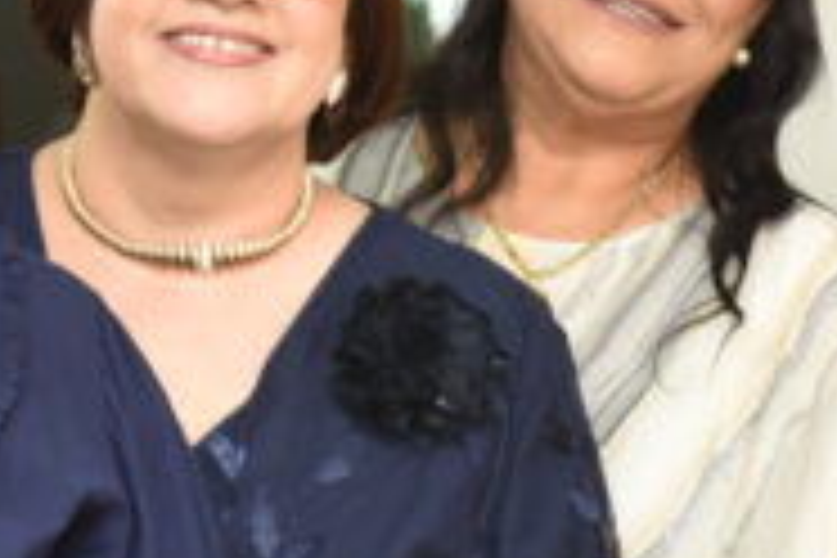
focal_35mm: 176
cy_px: 502
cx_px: 1062
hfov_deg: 11.4
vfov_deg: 7.8
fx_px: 4092
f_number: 2.8
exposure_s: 1/125
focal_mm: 32
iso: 1600
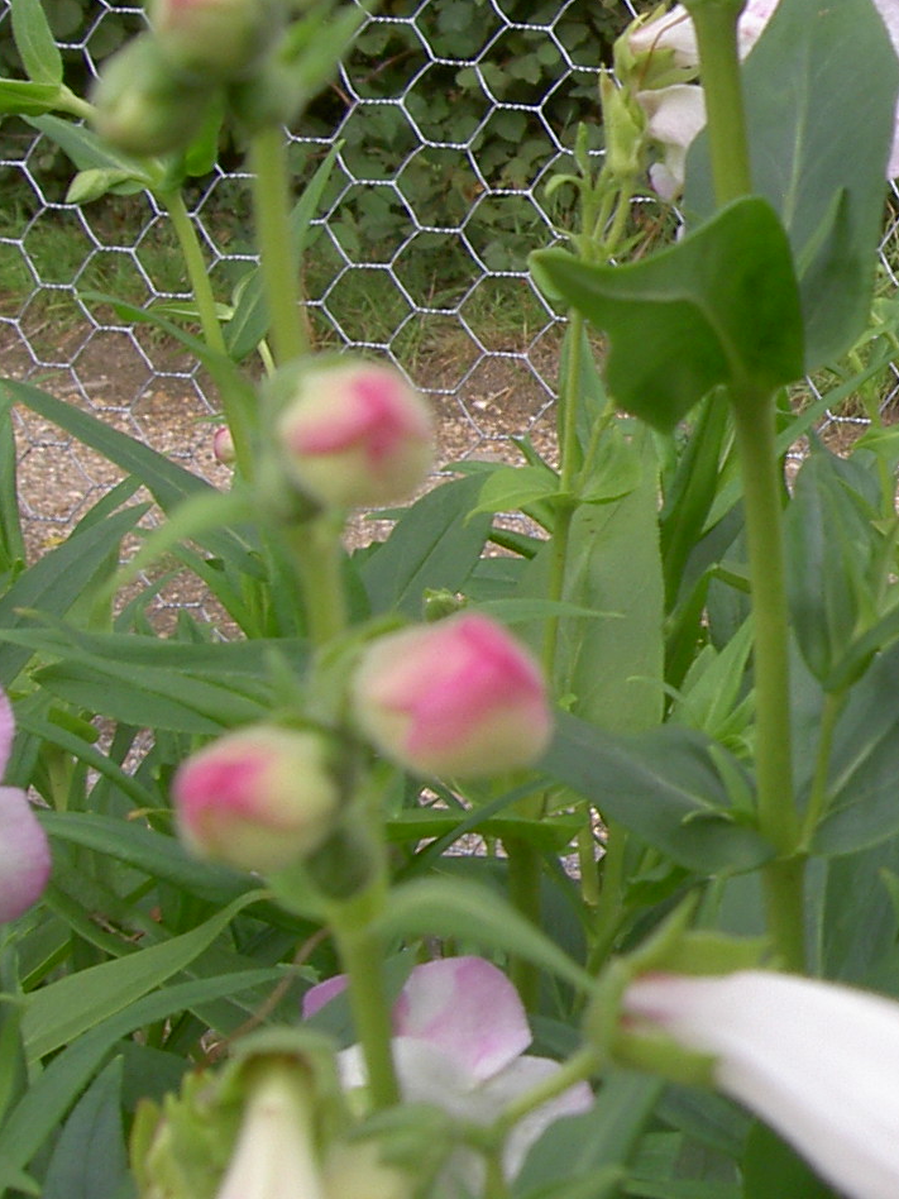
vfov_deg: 21.0
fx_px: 3220
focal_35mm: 93
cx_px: 1464
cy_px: 364
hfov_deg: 14.5
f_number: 4.7
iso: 50
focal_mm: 5.6
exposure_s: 1/125
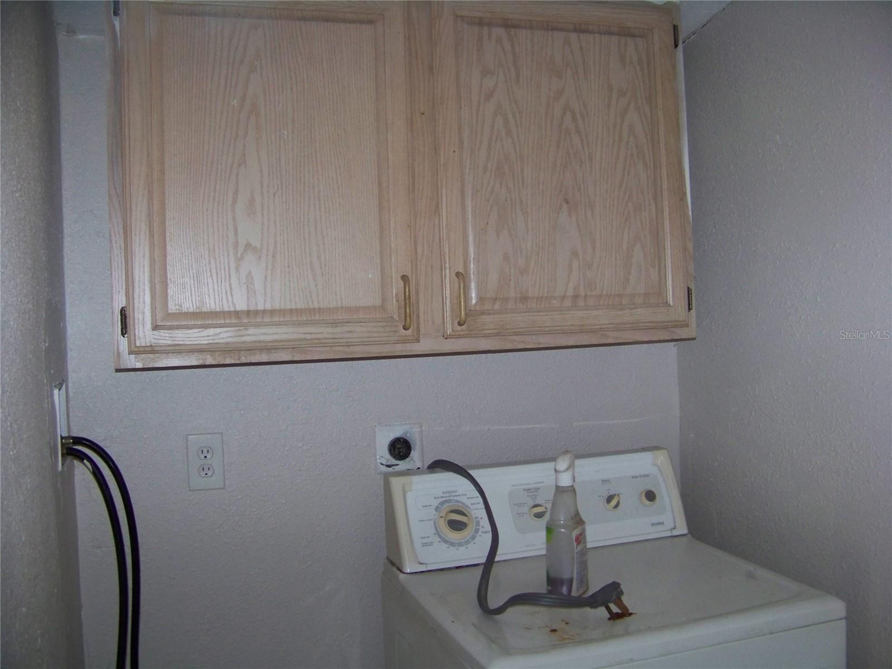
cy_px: 334
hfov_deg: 51.4
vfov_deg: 39.7
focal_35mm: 36
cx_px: 446
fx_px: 928
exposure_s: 1/30
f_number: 2.8
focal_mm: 5.85
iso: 200
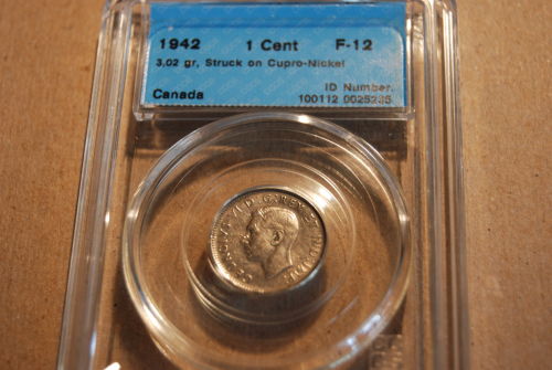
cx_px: 276
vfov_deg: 16.6
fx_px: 1267
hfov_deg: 24.6
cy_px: 185
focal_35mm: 82
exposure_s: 1/30
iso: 280
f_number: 5.6
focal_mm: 55
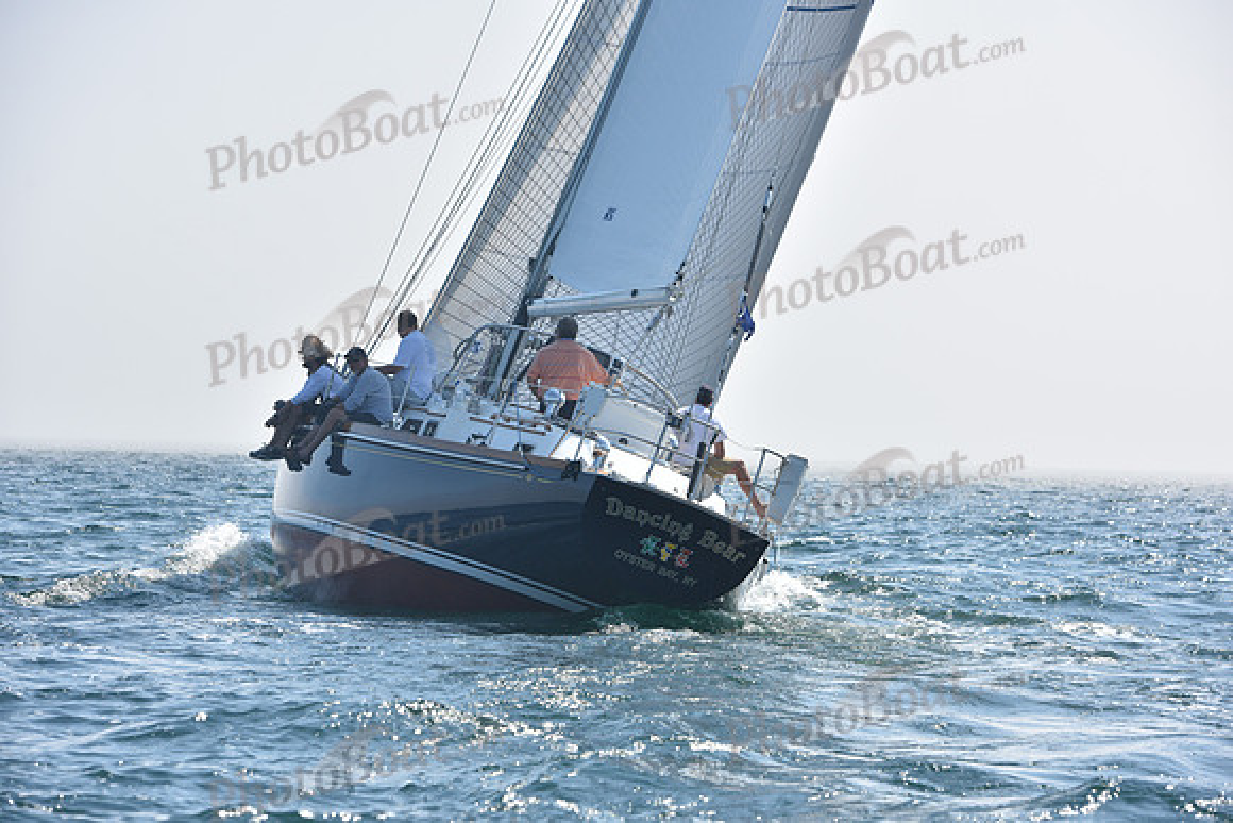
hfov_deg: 15.2
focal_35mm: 135
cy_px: 412
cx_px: 616
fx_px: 4625
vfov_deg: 10.2
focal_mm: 135
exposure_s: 1/1600
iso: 320
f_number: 7.1
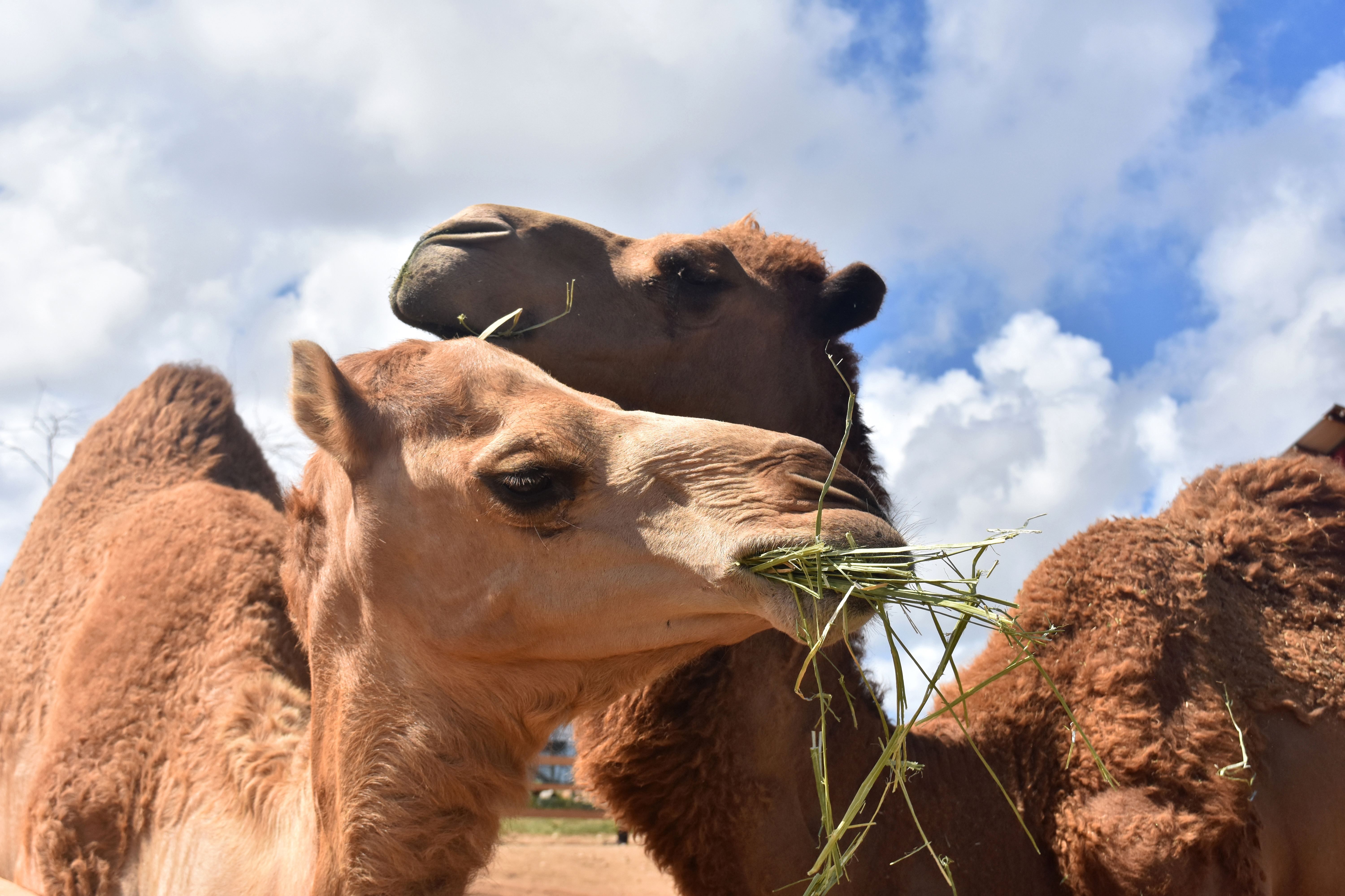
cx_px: 672
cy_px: 448
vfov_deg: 29.9
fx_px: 1681
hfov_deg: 43.6
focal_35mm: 45
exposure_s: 1/2000
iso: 400
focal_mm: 30
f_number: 8
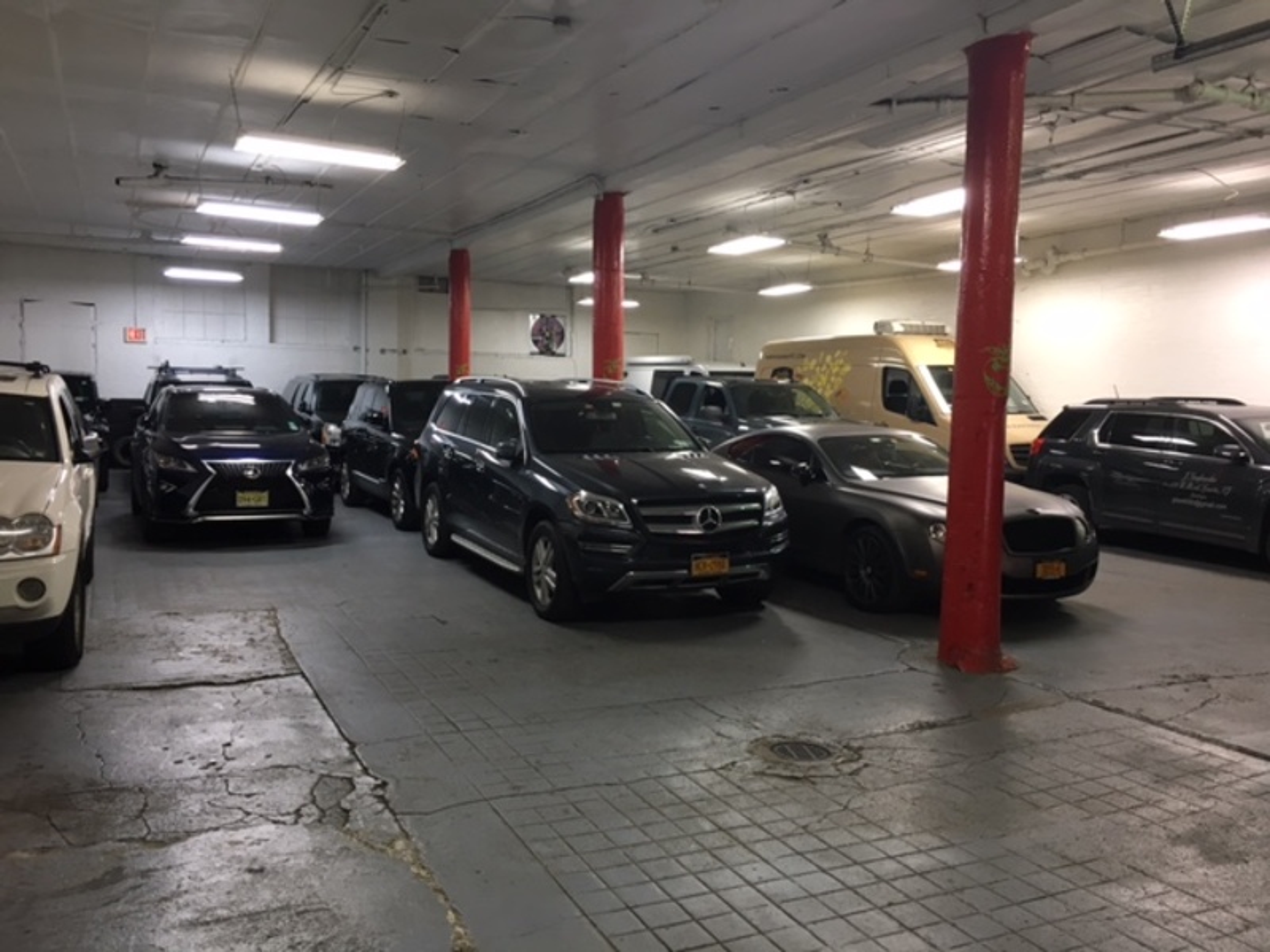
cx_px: 635
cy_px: 476
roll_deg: -1.2
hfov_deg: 61.7
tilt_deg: -3.9
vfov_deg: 48.2
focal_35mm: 29
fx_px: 1064
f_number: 2.2
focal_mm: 4.15
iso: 64
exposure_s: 1/30
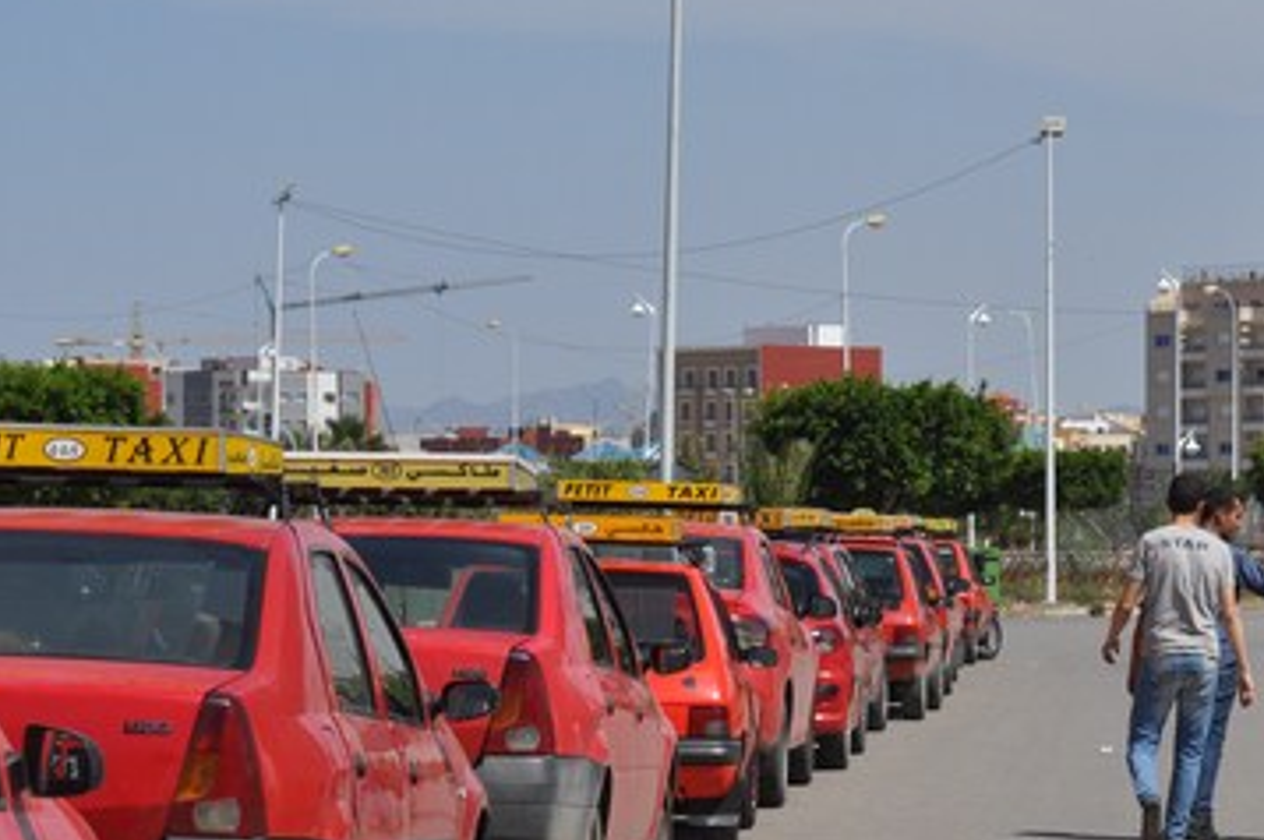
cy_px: 588
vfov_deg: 8.5
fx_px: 5648
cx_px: 727
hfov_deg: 12.8
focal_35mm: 161
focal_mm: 60
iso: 200
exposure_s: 1/800
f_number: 7.1
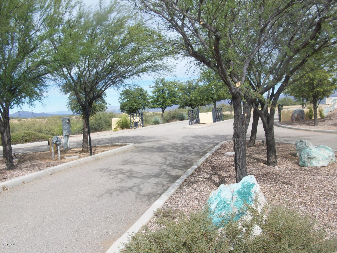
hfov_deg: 54.0
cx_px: 168
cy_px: 126
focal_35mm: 34
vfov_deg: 41.8
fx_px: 331
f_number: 5.5
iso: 64
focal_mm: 5.7
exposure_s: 1/296
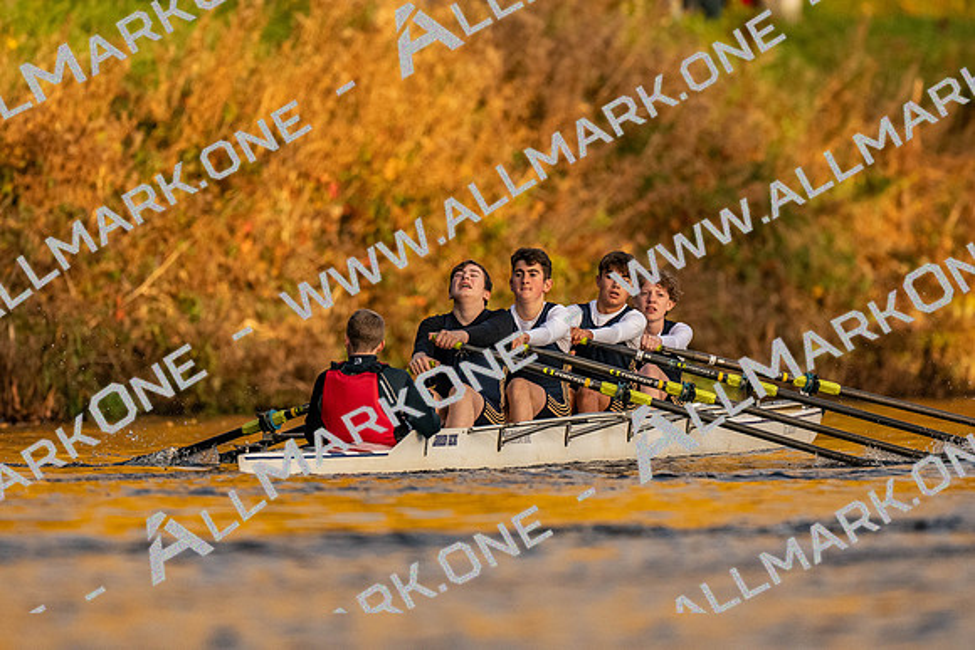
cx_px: 488
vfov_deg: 1.5
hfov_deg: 2.3
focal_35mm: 900
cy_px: 325
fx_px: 24392
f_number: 4
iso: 1800
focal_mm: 600
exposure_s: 1/2500
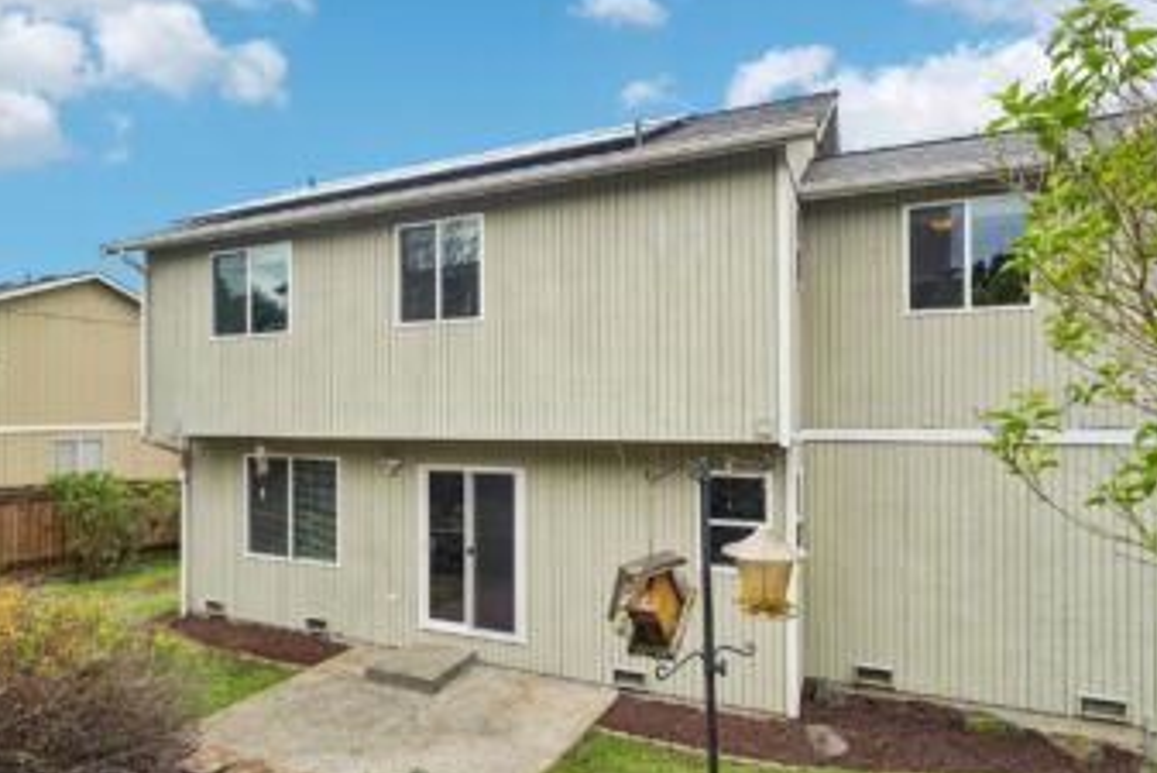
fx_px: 611
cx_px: 566
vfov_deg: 64.5
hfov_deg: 86.9
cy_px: 421
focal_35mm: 19
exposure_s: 1/1000
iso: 1600
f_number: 8
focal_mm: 16
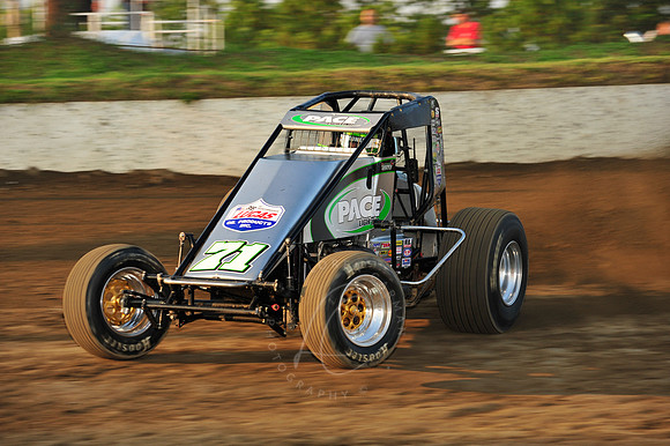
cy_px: 223
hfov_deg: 12.1
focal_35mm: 170
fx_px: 3162
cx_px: 335
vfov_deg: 8.1
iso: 400
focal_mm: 170
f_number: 8
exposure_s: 1/320
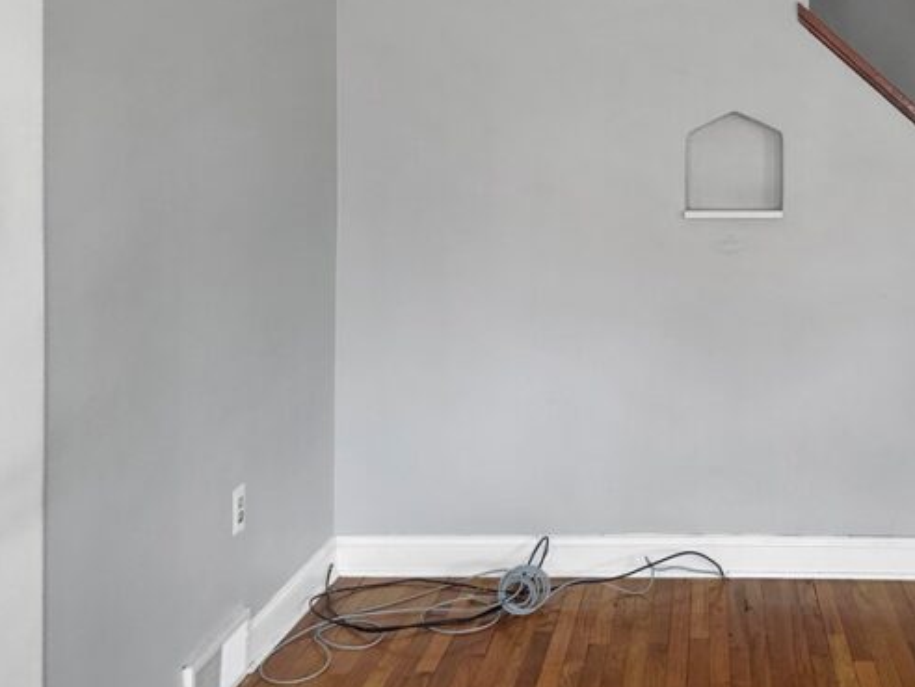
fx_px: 1031
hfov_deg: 45.8
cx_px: 709
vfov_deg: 36.4
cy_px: 220
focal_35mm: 39
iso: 200
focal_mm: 6.86
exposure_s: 1/121
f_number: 1.78
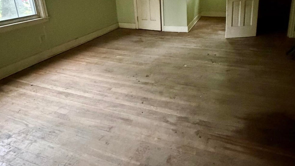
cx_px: 165
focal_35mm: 25
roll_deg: +3.3
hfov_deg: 73.8
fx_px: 196
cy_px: 38
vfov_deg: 44.2
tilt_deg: -16.4
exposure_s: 1/34
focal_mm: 2.22
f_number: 2.2
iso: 1600
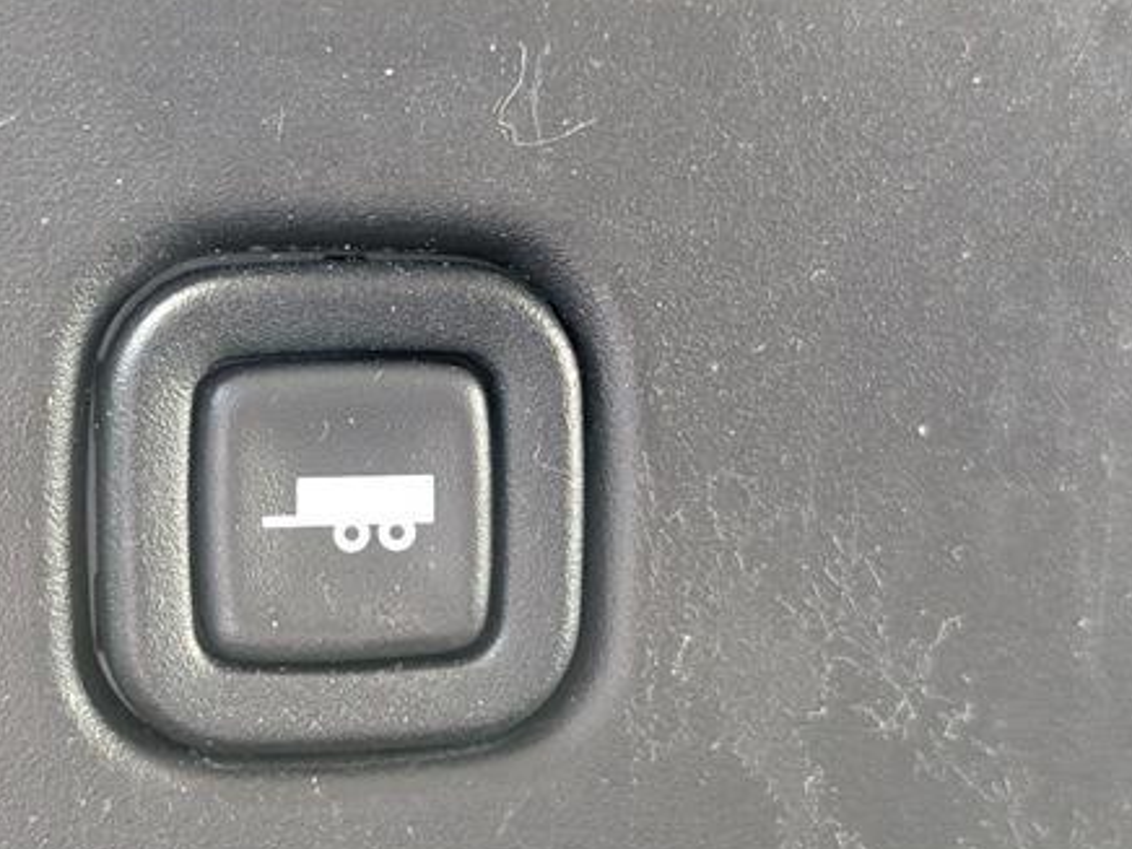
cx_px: 343
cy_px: 553
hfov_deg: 26.8
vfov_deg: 20.4
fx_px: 2355
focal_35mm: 72
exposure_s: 1/204
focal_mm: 6.9
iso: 1113
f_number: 1.68
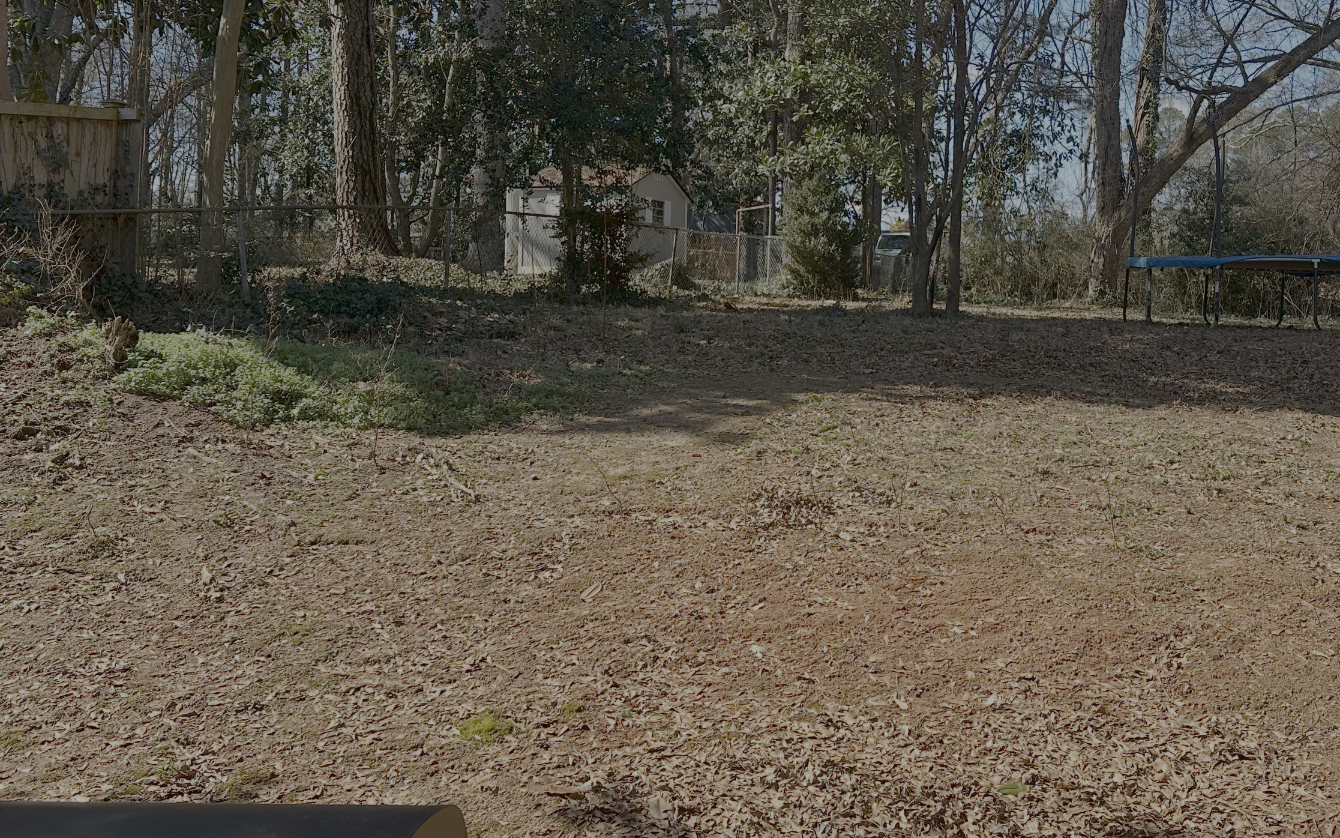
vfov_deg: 35.9
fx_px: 1278
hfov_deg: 54.9
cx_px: 812
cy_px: 284
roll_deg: -1.9
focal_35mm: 35
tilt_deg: +2.9
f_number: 1.78
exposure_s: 1/1517
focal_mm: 6.86
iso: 80
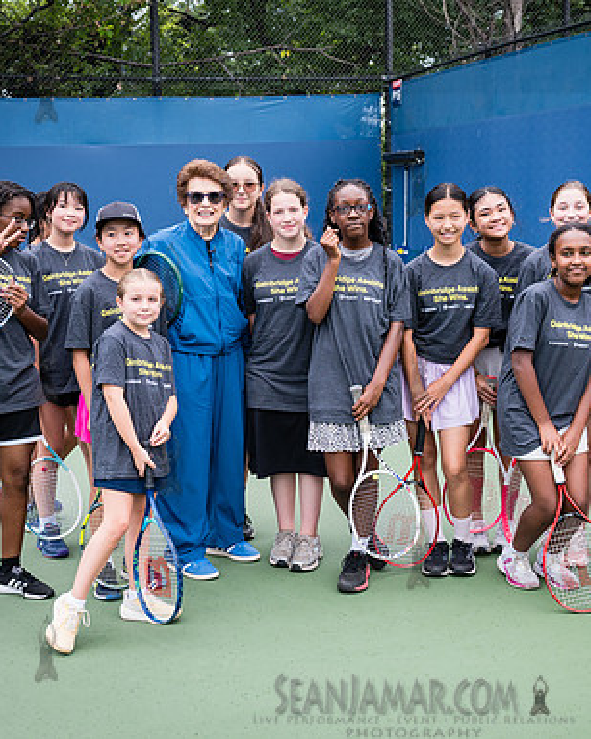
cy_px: 412
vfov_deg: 33.5
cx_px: 276
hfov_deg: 27.1
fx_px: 1225
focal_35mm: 56
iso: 400
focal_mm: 31
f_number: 4.5
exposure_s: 1/400
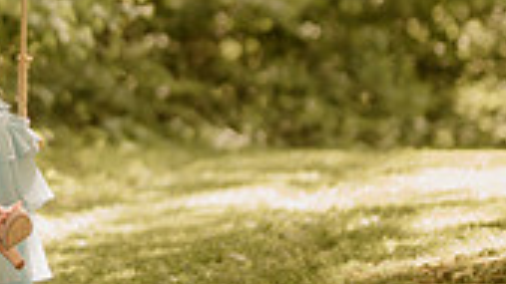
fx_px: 4092
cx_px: -278
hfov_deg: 7.0
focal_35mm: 305
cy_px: -49
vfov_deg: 4.0
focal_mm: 85
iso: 400
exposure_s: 1/1250
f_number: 1.4
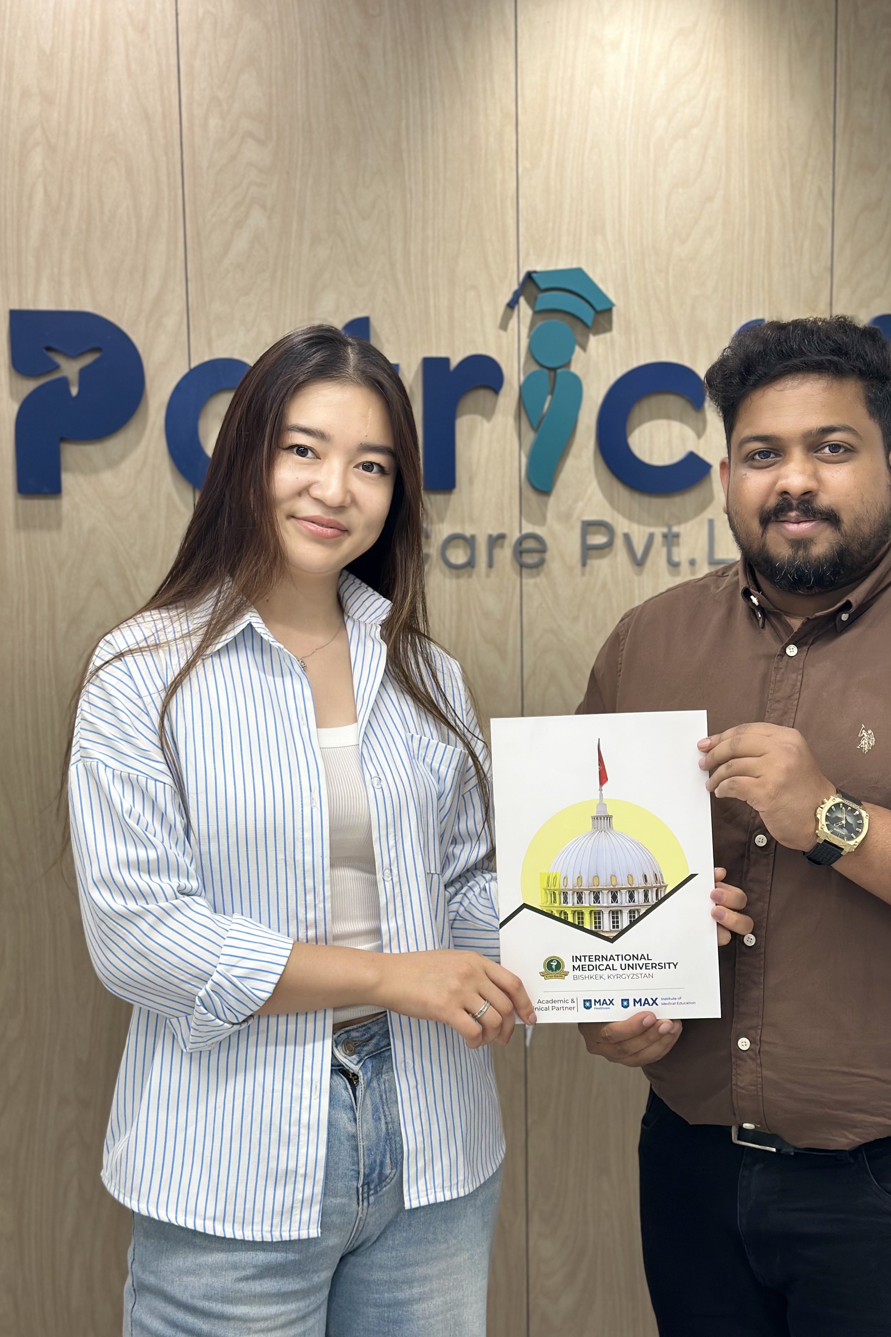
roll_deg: -0.2
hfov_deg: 27.0
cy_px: 668
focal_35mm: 50
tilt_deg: -5.1
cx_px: 494
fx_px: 1856
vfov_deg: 39.6
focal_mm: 6.86
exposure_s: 1/100
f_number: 1.78
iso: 100
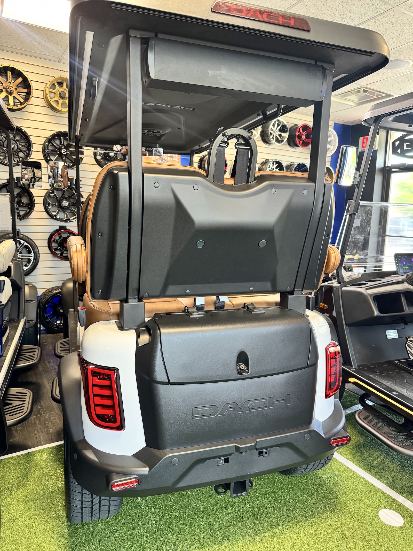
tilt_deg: -8.6
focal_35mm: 24
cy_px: 276
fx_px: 382
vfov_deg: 71.6
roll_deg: -1.5
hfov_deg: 56.8
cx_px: 206
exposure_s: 1/60
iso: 500
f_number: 1.78
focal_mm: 6.76
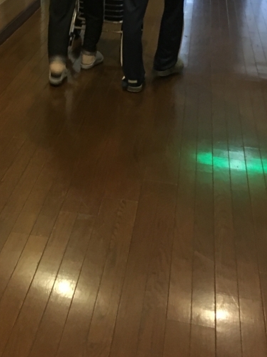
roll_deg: -0.7
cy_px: 23
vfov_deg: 30.9
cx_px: 72
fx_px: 607
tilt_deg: -16.5
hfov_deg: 24.6
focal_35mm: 59
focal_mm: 4.15
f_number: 2.2
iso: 200
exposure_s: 1/17
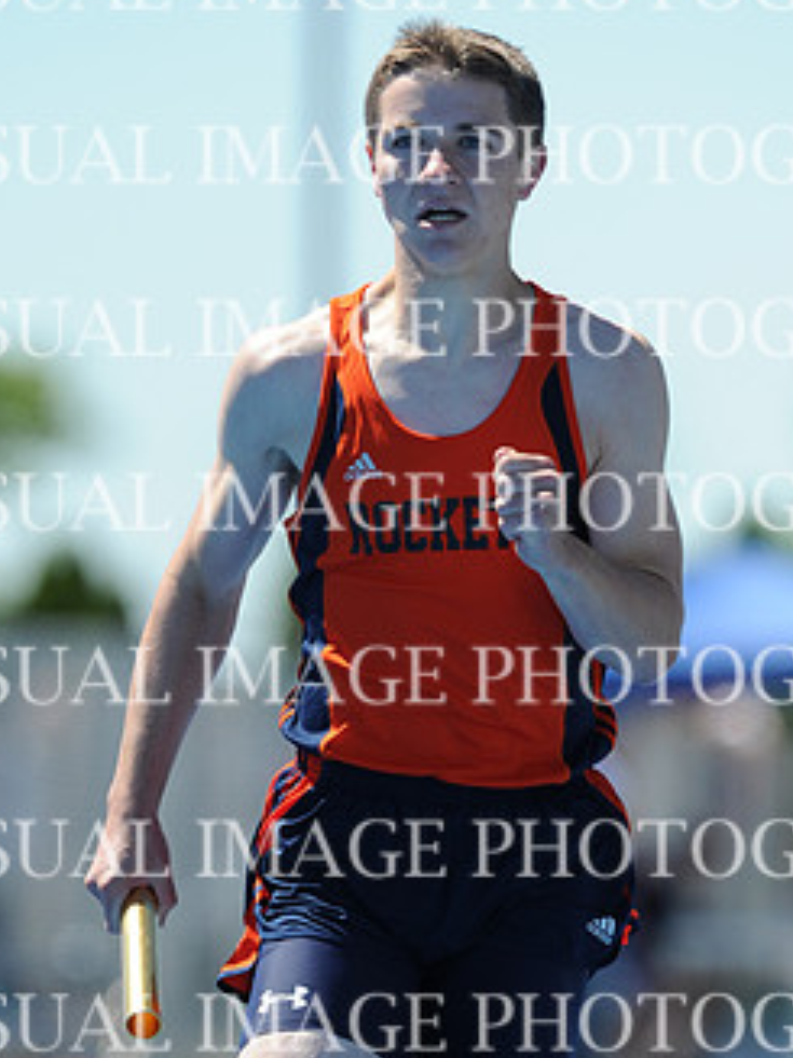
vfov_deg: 2.9
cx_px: 450
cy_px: 760
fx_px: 20845
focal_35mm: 682
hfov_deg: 2.2
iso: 320
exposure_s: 1/1600
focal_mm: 400
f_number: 5.6
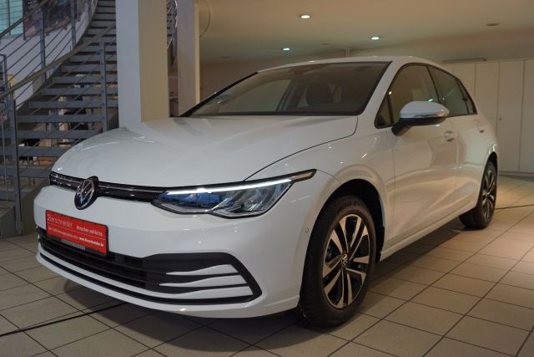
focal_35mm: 30
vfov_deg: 43.6
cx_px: 267
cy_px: 178
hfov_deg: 61.9
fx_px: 445
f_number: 4
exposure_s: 1/160
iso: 1250
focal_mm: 20
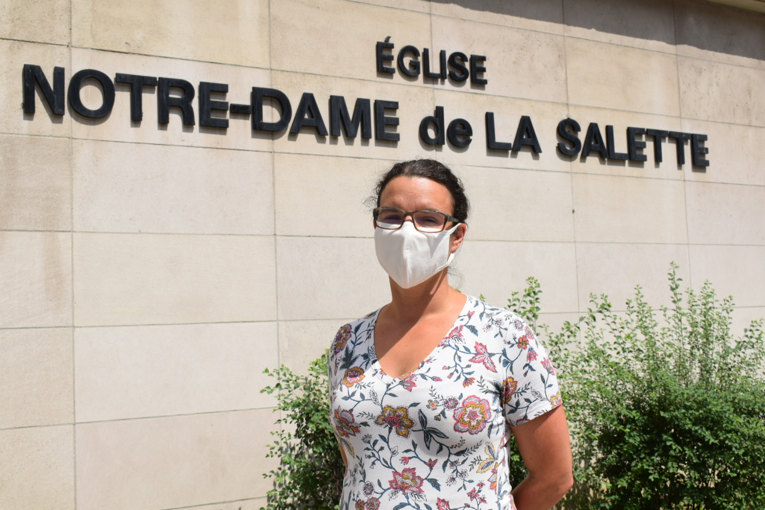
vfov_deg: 30.8
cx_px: 382
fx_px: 924
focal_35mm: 44
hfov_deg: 45.0
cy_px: 255
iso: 200
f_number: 11
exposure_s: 1/500
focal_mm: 29
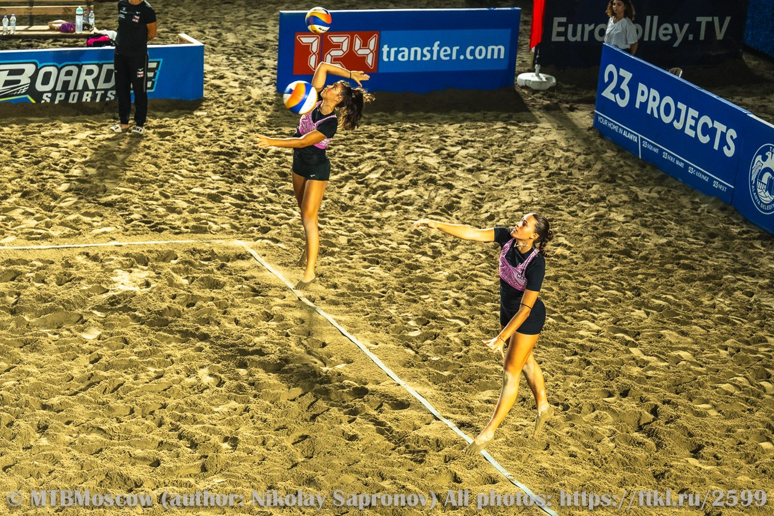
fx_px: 2257
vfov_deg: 13.0
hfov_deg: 19.5
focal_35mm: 105
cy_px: 258
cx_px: 387
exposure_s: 1/800
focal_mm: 70
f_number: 2.8
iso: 640
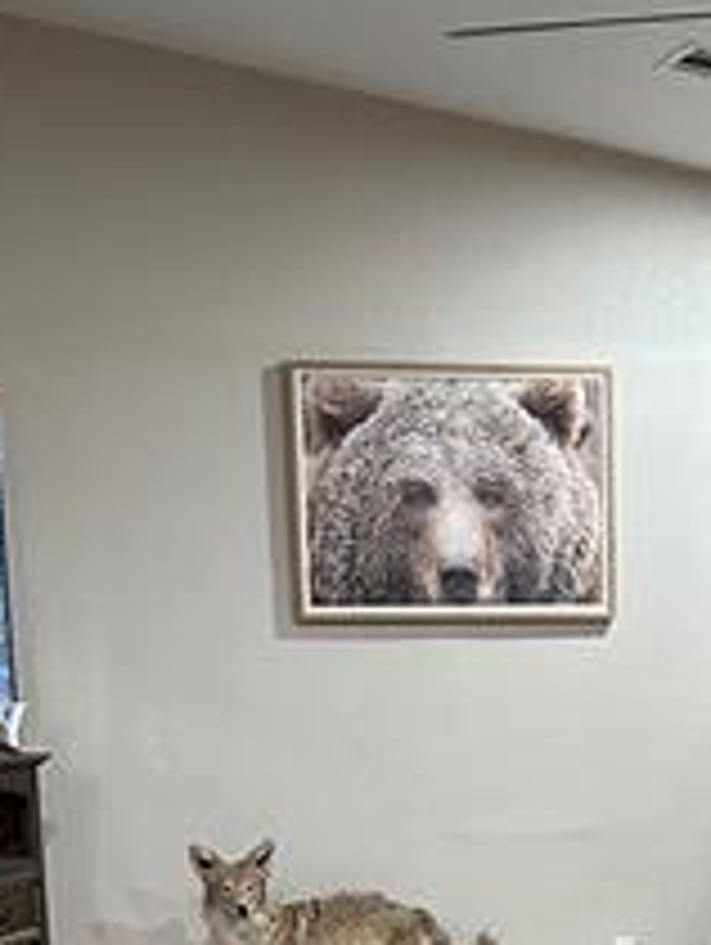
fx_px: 2596
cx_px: 652
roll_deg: +1.4
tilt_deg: -14.3
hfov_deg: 15.4
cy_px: 1242
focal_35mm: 95
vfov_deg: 19.0
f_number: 1.5
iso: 320
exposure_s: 1/60
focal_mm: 5.7
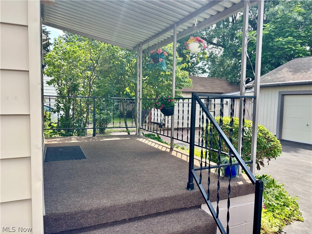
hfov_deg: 67.3
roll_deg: -1.6
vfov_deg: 53.1
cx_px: 156
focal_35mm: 26
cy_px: 117
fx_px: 234
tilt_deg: -4.3
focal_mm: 5.96
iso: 50
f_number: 1.6
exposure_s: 1/666
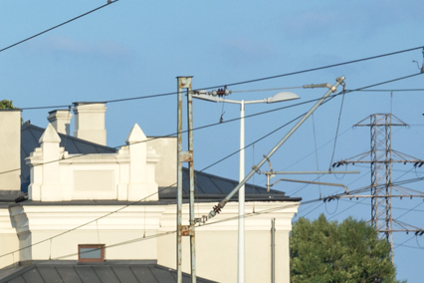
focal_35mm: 372
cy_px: 314
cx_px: -348
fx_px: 4381
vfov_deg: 3.7
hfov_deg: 5.5
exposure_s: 1/400
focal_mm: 66
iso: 125
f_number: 9
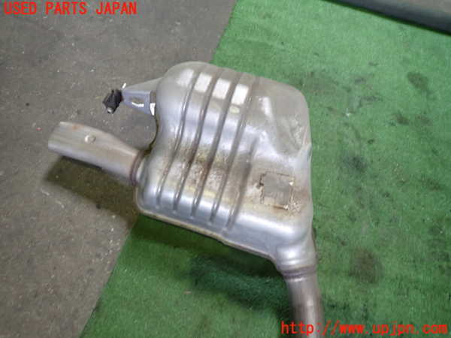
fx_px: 326
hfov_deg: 69.4
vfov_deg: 54.9
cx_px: 226
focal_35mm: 25
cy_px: 169
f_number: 2
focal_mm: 4.5
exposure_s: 1/30
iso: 320
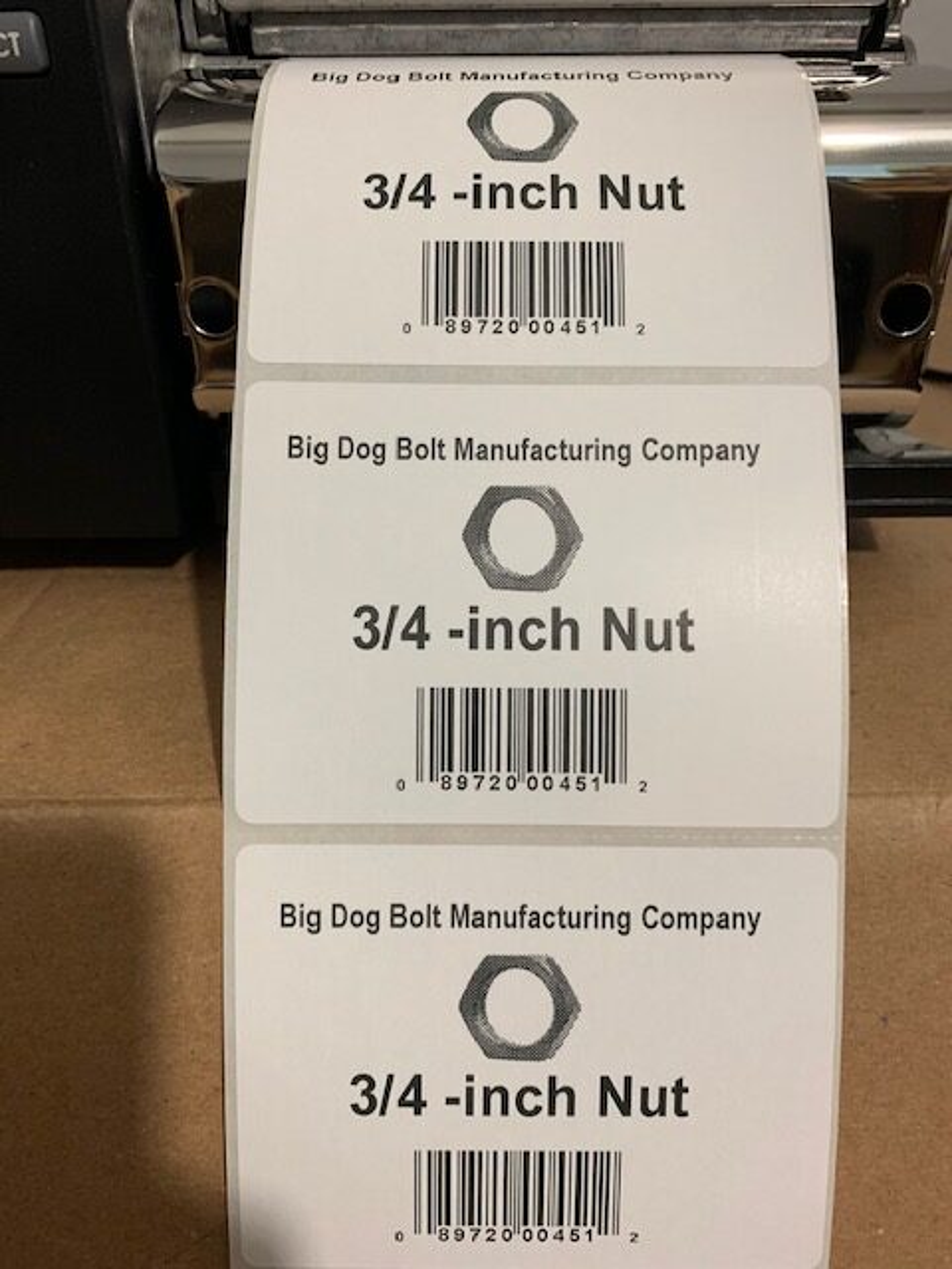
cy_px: 634
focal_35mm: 26
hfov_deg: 53.1
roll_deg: -0.3
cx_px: 476
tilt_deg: -29.9
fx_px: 953
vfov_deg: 67.3
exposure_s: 1/60
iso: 100
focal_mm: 4.25
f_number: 1.8
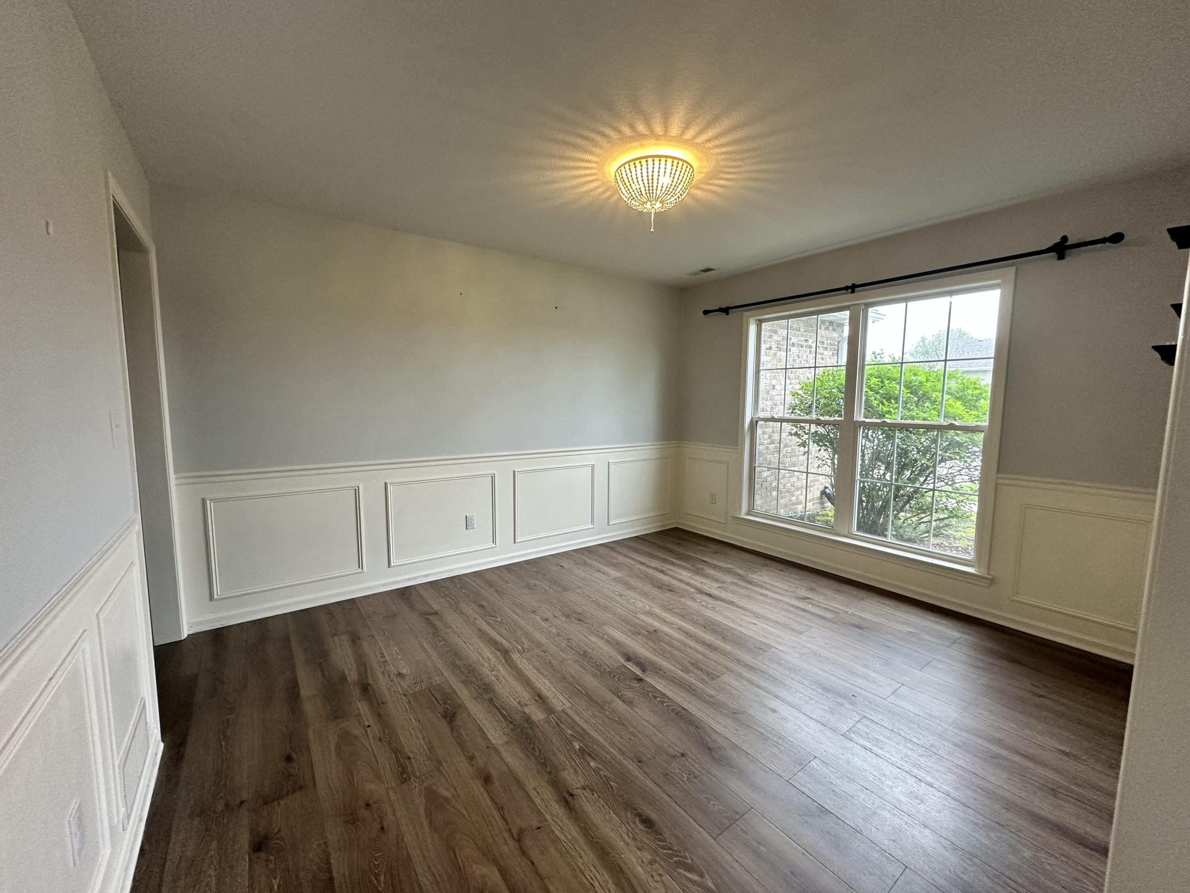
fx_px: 481
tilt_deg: -5.7
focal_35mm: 14
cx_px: 595
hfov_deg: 102.1
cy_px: 446
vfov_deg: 85.7
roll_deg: -0.5
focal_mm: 2.22
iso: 250
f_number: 2.2
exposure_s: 1/120
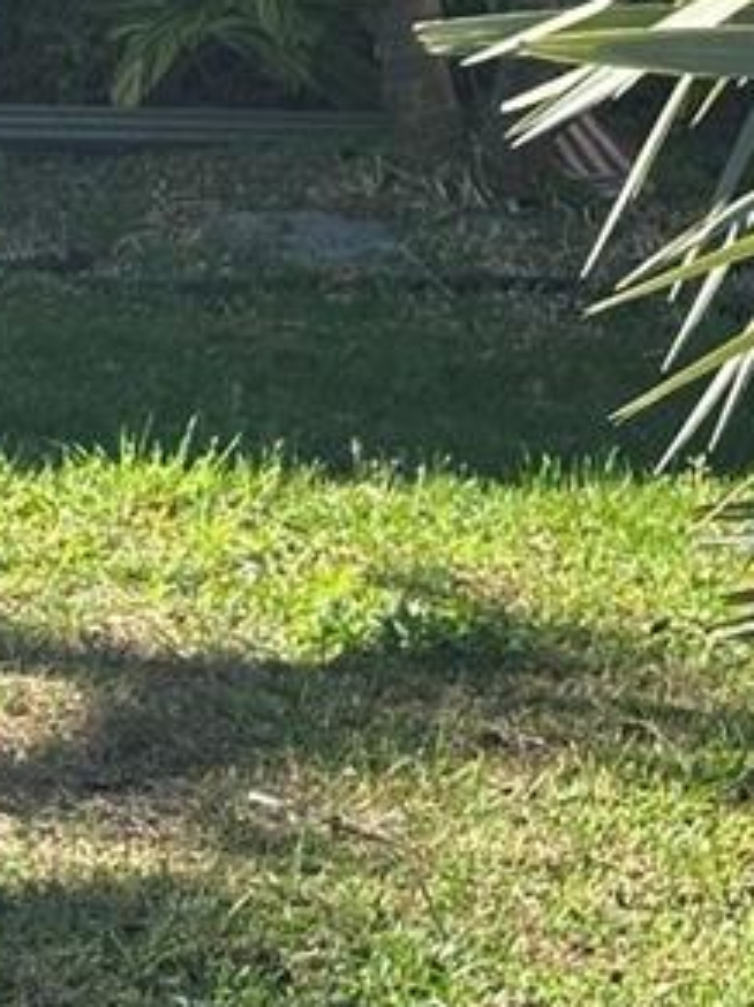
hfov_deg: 7.4
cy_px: -426
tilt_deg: -1.5
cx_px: -97
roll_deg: -2.8
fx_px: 5755
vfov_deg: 9.7
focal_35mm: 198
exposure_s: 1/944
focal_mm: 6.86
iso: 64
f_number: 1.78
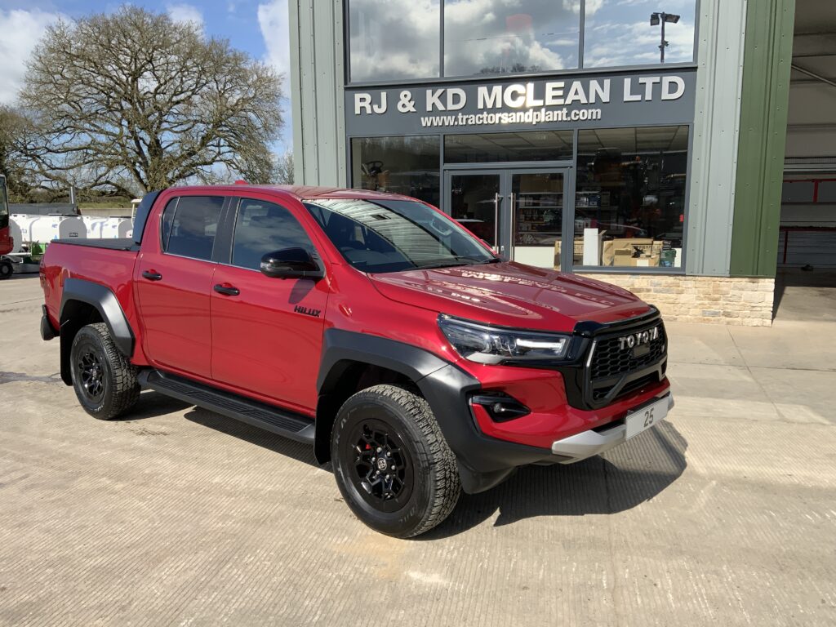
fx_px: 700
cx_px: 418
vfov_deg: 48.2
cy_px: 314
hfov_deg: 61.7
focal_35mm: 29
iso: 16
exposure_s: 1/1848
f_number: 1.8
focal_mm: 3
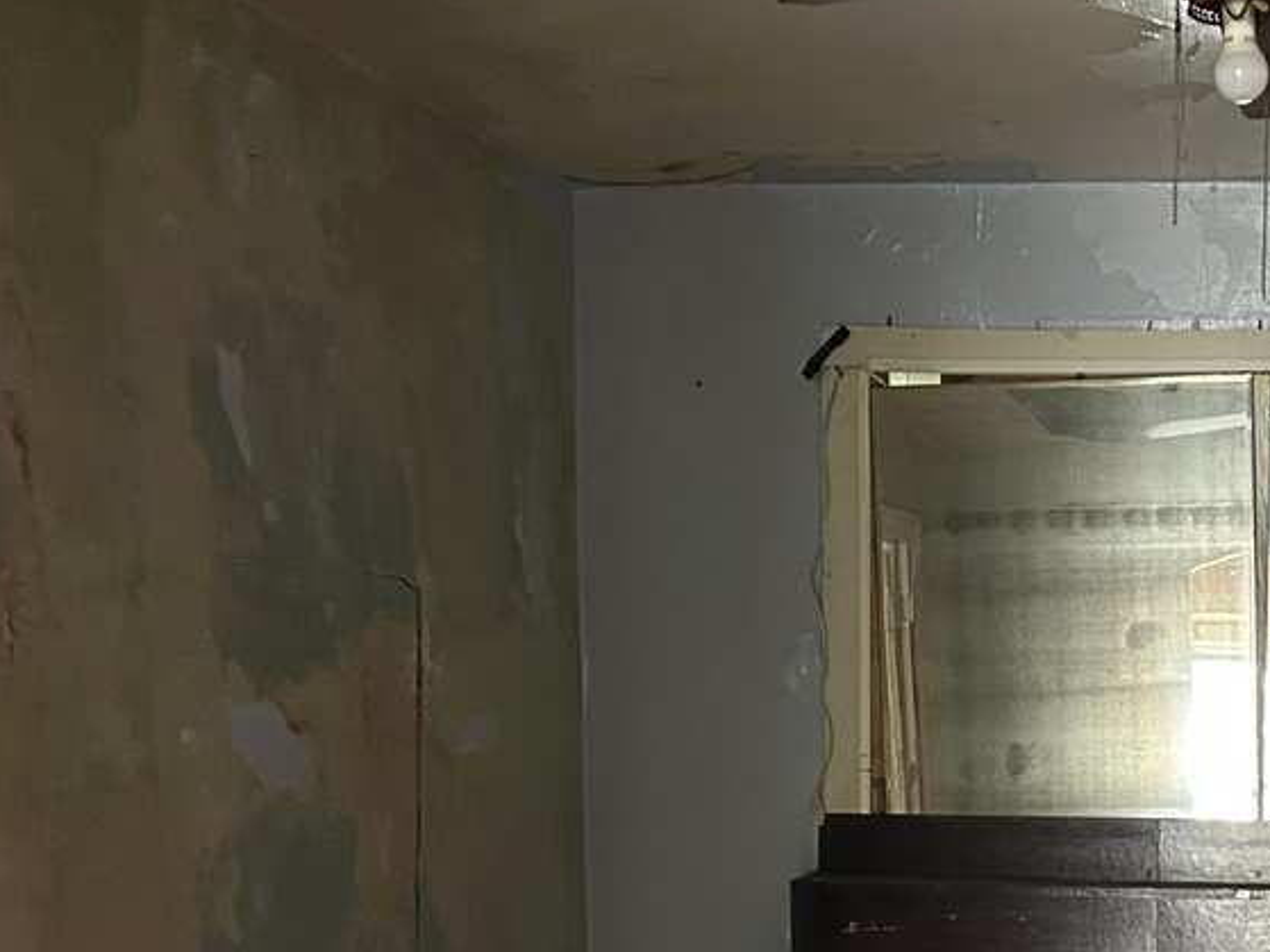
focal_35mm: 67
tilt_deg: -7.4
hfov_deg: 27.9
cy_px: 984
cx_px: 1141
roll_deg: -0.9
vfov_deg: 21.1
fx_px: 2458
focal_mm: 5.7
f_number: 1.5
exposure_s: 1/37
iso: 640
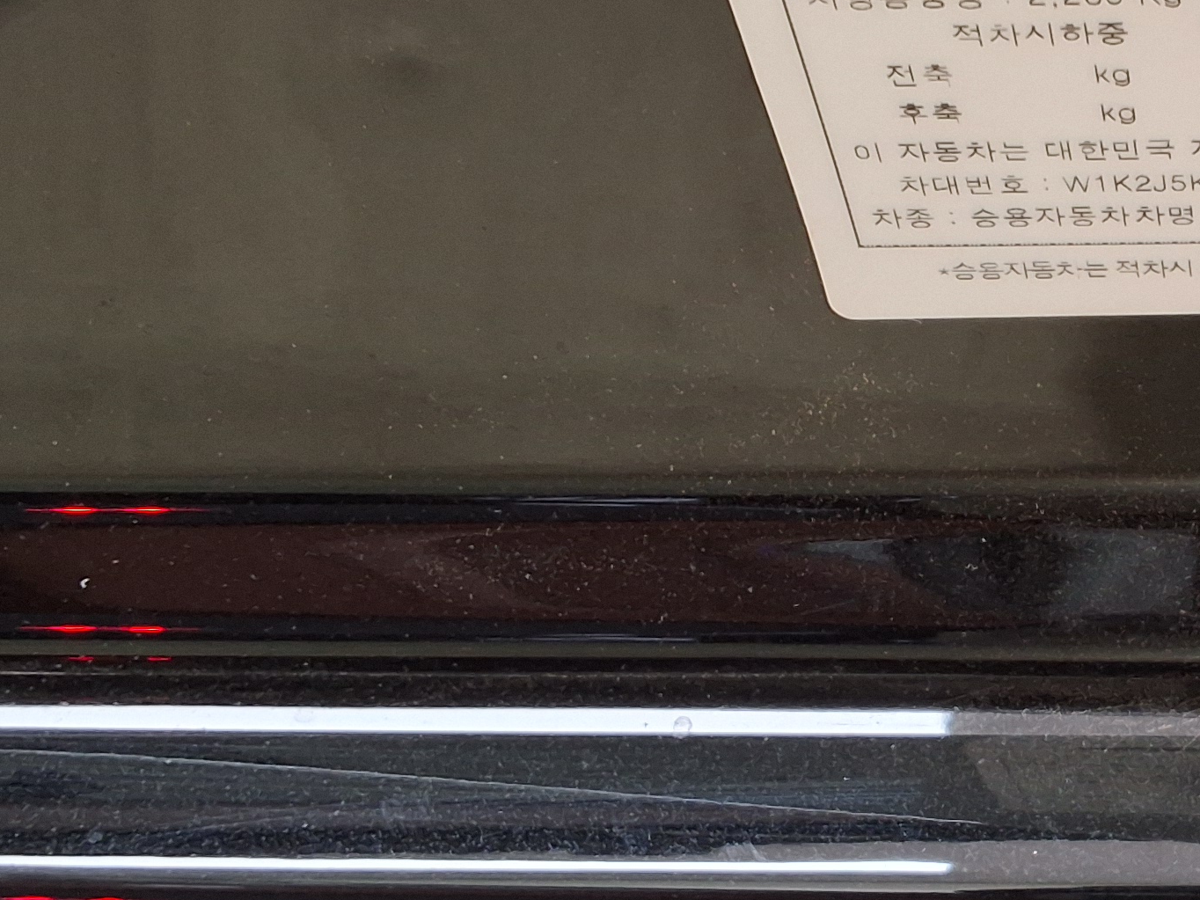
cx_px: 1277
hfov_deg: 26.9
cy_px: 525
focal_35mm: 67
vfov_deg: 21.9
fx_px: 2323
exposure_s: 1/40
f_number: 1.9
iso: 125
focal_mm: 2.91
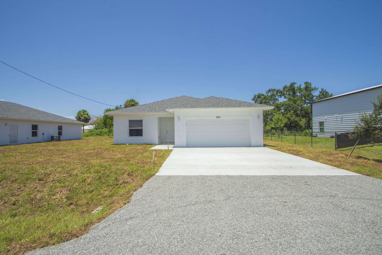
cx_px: 191
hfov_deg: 100.4
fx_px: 159
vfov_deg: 77.3
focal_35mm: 15
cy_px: 128
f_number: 8
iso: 160
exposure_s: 1/500
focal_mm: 10
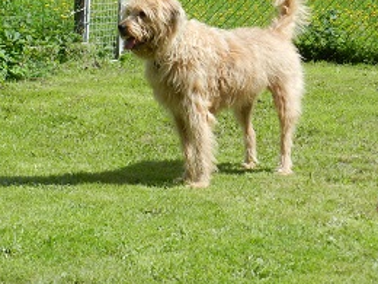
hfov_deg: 15.3
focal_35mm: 129
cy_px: 80
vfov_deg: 11.5
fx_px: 1409
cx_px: 199
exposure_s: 1/800
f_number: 4.4
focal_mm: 14.9
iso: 160
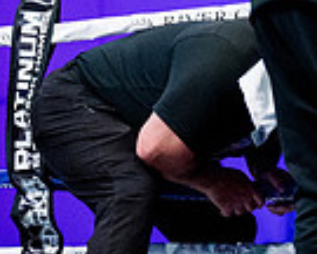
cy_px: -81
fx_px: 2092
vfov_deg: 6.9
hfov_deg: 8.5
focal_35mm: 223
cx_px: 420
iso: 6400
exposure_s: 1/1600
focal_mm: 50
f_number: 1.4
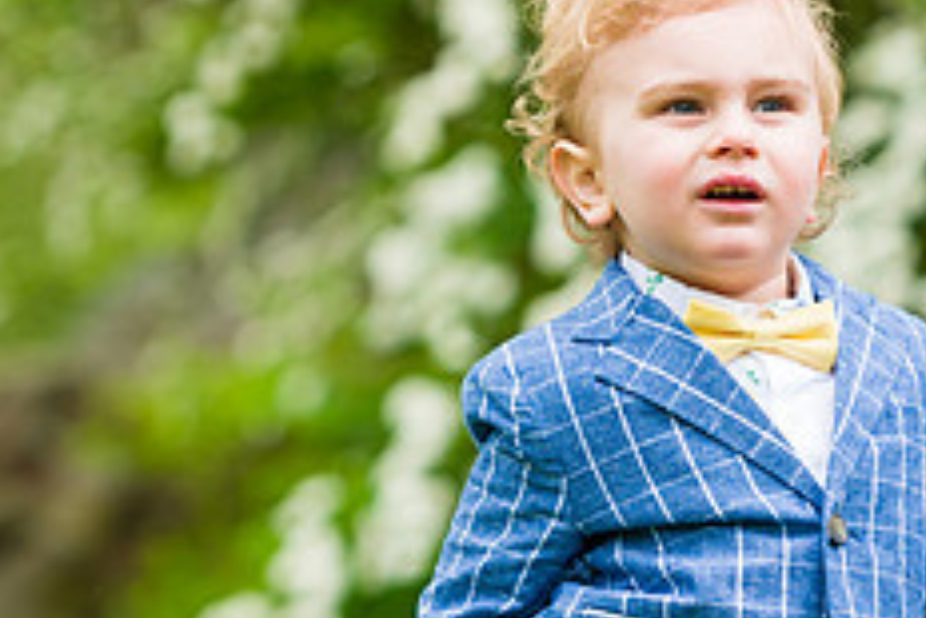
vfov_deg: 4.1
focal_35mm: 337
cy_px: 399
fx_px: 8673
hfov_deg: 6.1
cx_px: 671
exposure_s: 1/320
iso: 200
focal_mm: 135
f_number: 3.5
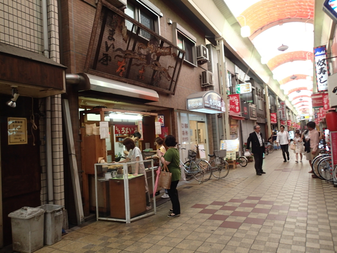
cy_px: 126
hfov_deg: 69.4
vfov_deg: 54.9
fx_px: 243
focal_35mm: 25
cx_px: 168
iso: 160
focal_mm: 4.5
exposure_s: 1/60
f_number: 2
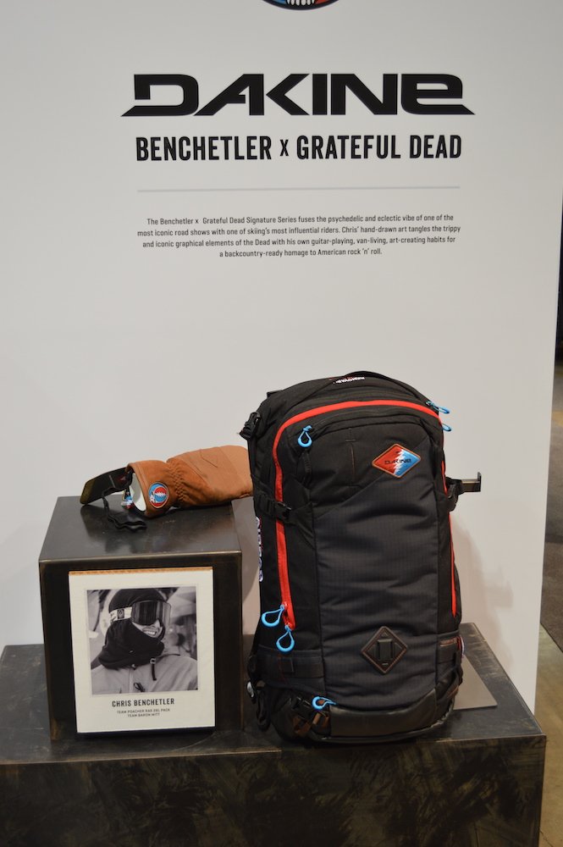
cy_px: 424
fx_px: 987
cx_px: 282
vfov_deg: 46.4
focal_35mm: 42
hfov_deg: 31.8
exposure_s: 1/30
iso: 400
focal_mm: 28
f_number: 4.5
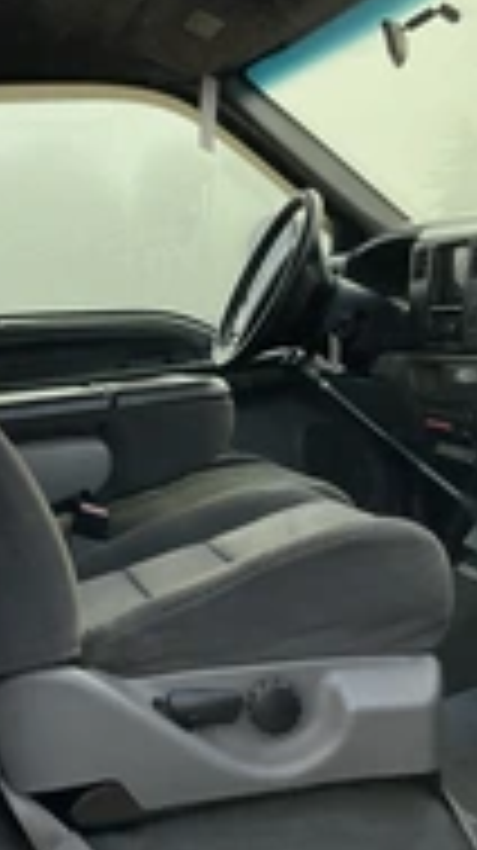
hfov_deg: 17.7
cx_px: 54
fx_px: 1510
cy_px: 414
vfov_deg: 31.5
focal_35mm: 67
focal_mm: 3
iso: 25
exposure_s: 1/273
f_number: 1.8
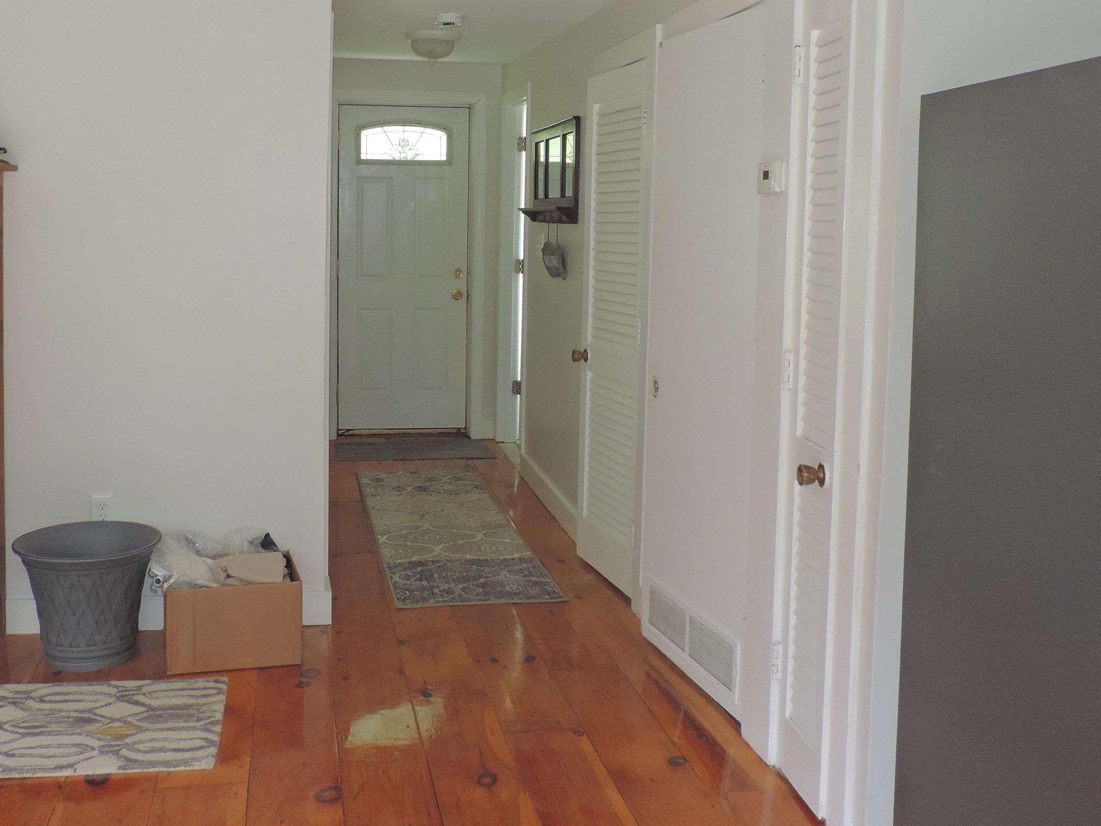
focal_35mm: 35
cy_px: 309
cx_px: 473
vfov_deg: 40.4
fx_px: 1113
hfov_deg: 52.5
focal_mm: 4.3
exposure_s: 1/40
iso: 220
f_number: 3
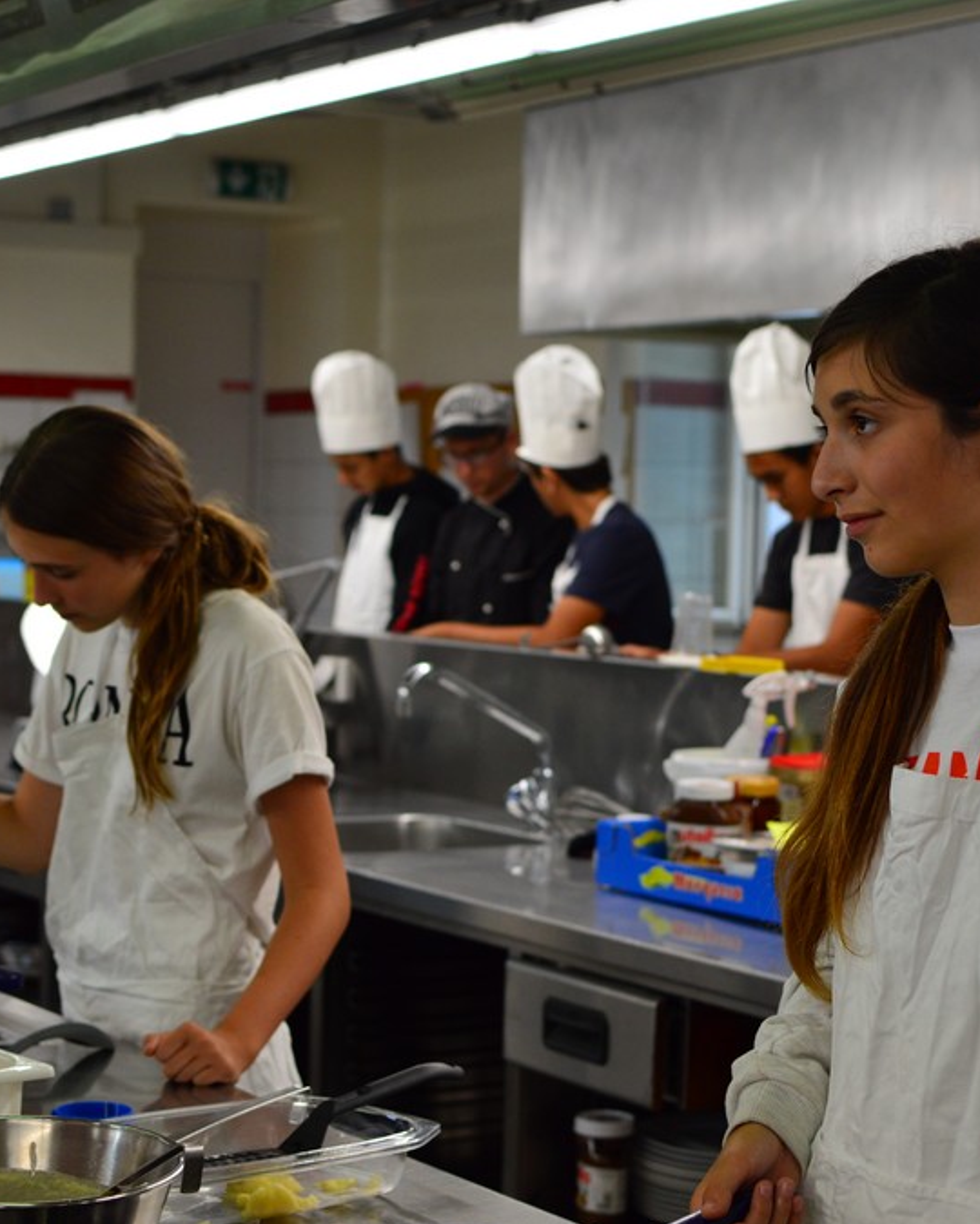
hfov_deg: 20.5
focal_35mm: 75
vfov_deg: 25.5
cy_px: 616
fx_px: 2709
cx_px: 445
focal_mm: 35
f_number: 3.2
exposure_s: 1/160
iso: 400
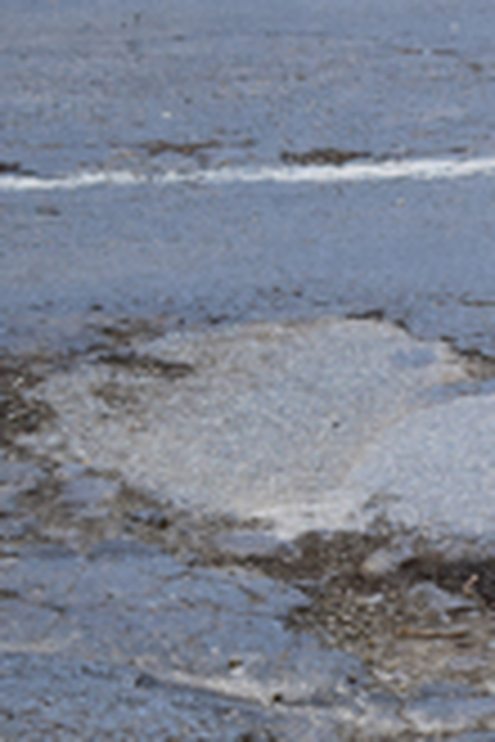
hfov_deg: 8.0
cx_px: 878
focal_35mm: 165
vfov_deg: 12.4
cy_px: 470
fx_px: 3403
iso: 400
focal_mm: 40
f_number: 7.1
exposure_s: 1/30
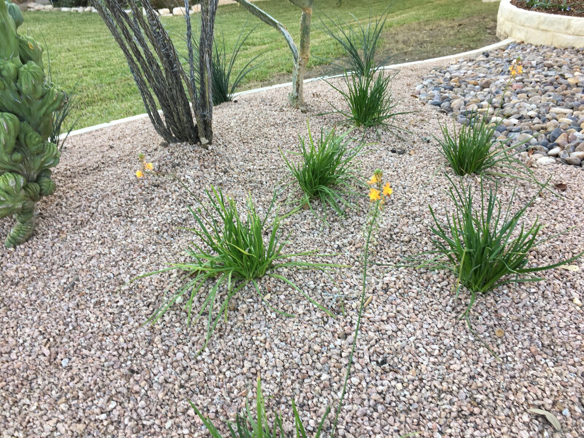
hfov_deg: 61.7
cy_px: 219
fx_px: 489
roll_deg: +1.8
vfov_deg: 48.2
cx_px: 292
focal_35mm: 29
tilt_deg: -23.4
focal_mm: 4.15
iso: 25
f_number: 2.2
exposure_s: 1/60
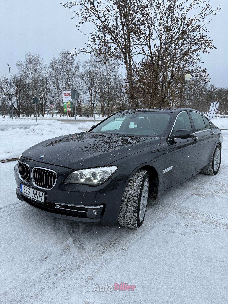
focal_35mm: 24
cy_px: 152
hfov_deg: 56.8
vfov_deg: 71.6
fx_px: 211
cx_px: 114
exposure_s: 1/1727
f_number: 1.78
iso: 80
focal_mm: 6.76
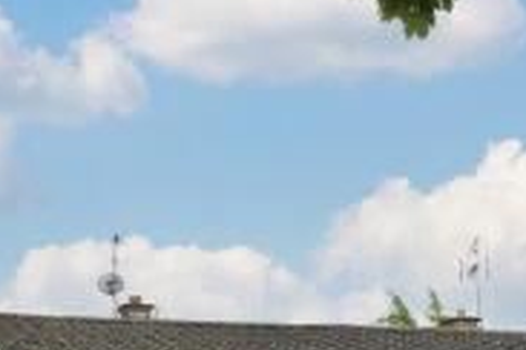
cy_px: 429
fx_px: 1140
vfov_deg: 16.7
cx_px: 80
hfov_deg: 25.4
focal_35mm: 78
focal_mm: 20
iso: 640
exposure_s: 1/250
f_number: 8
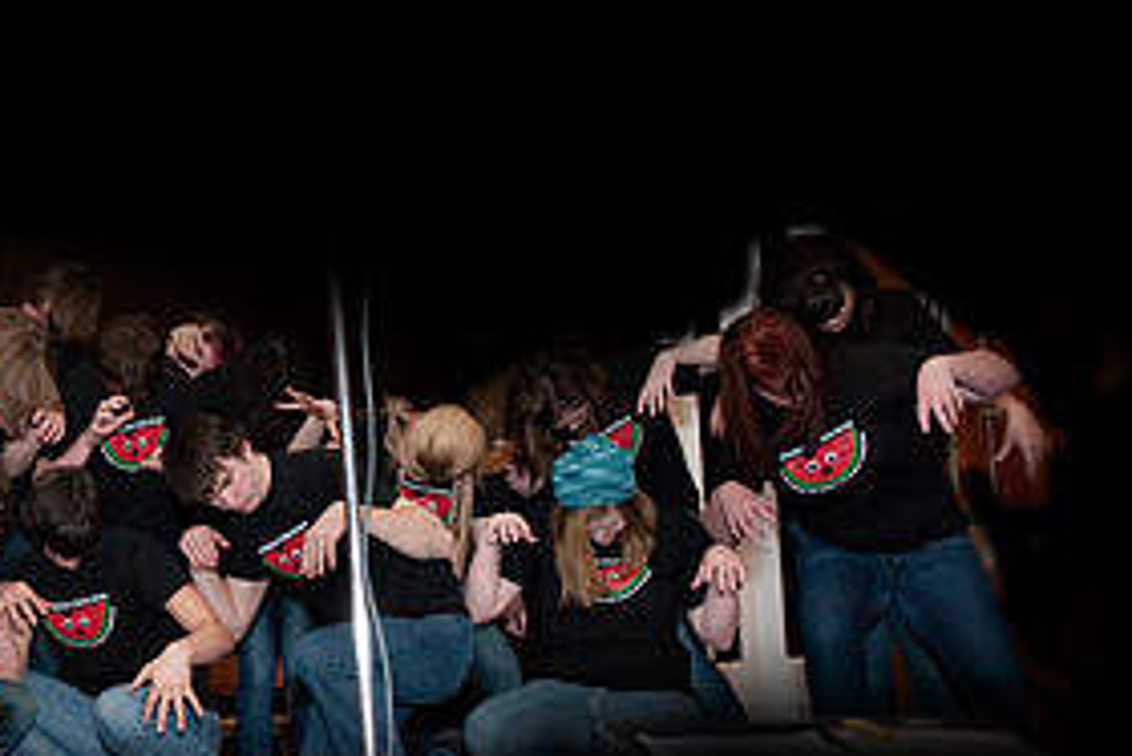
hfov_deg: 31.3
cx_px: 44
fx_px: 1888
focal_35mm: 60
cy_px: 627
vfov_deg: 22.3
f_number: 5.6
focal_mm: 29
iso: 560
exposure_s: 1/180
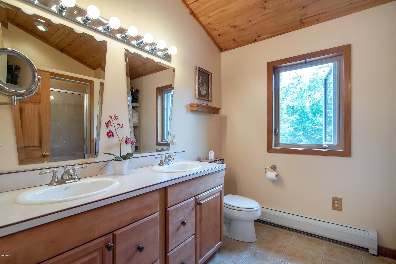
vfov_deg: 73.8
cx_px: 198
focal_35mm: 16
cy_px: 132
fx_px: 176
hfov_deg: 96.7
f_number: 5.6
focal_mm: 16
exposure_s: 1/125
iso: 400
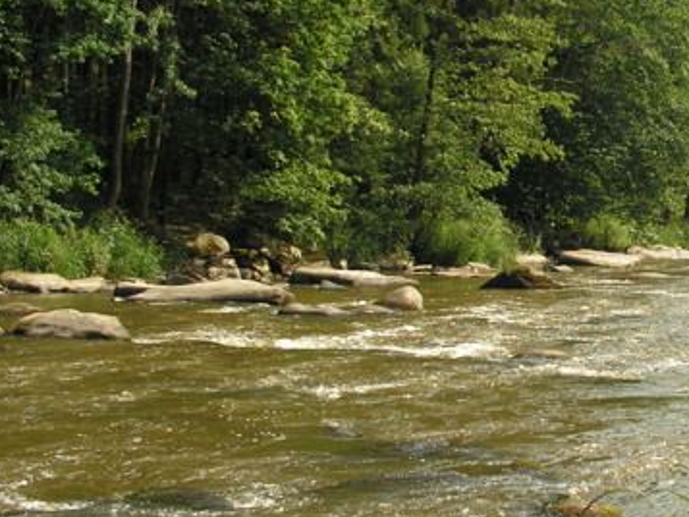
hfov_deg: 22.4
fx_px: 1692
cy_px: 207
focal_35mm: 85
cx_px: 627
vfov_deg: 17.4
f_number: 3.2
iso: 50
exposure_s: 1/250
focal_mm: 7.4
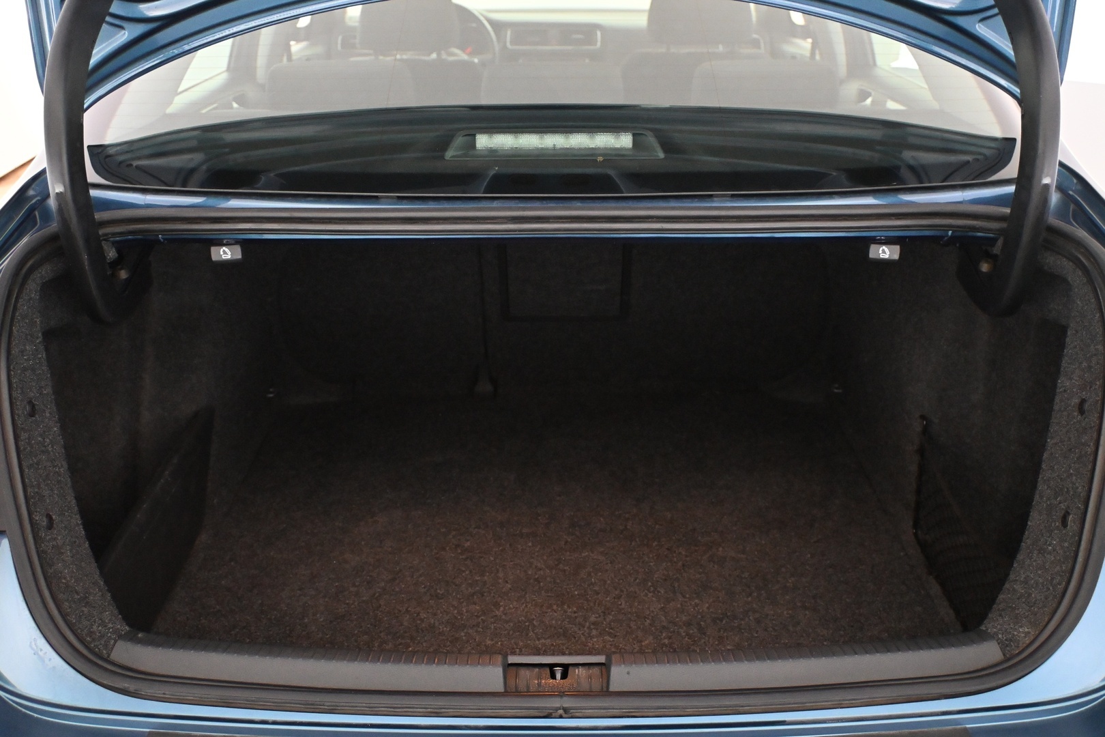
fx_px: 1197
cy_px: 368
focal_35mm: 39
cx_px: 552
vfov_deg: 34.2
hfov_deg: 49.6
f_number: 4.5
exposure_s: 1/60
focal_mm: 26
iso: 5000
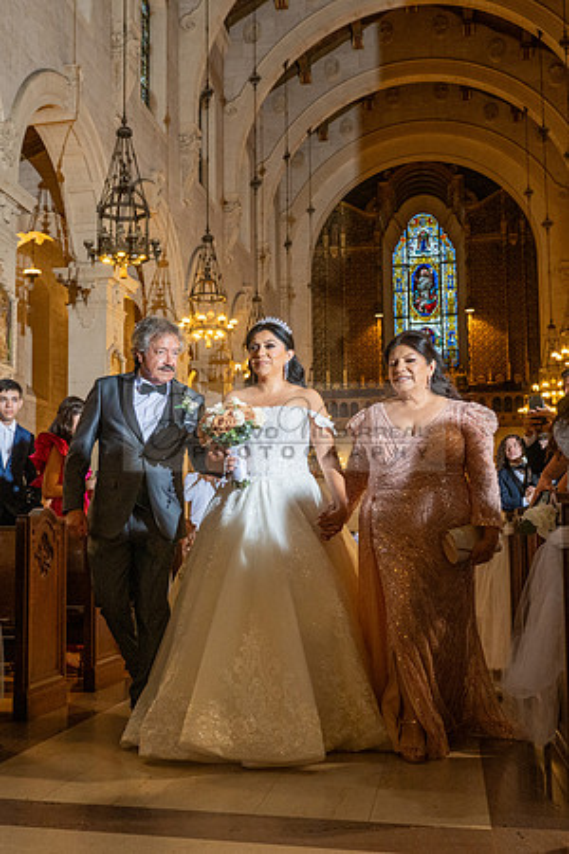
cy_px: 445
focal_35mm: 41
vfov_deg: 47.7
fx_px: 964
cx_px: 209
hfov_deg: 32.7
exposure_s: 1/160
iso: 1000
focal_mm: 24
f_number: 4.5
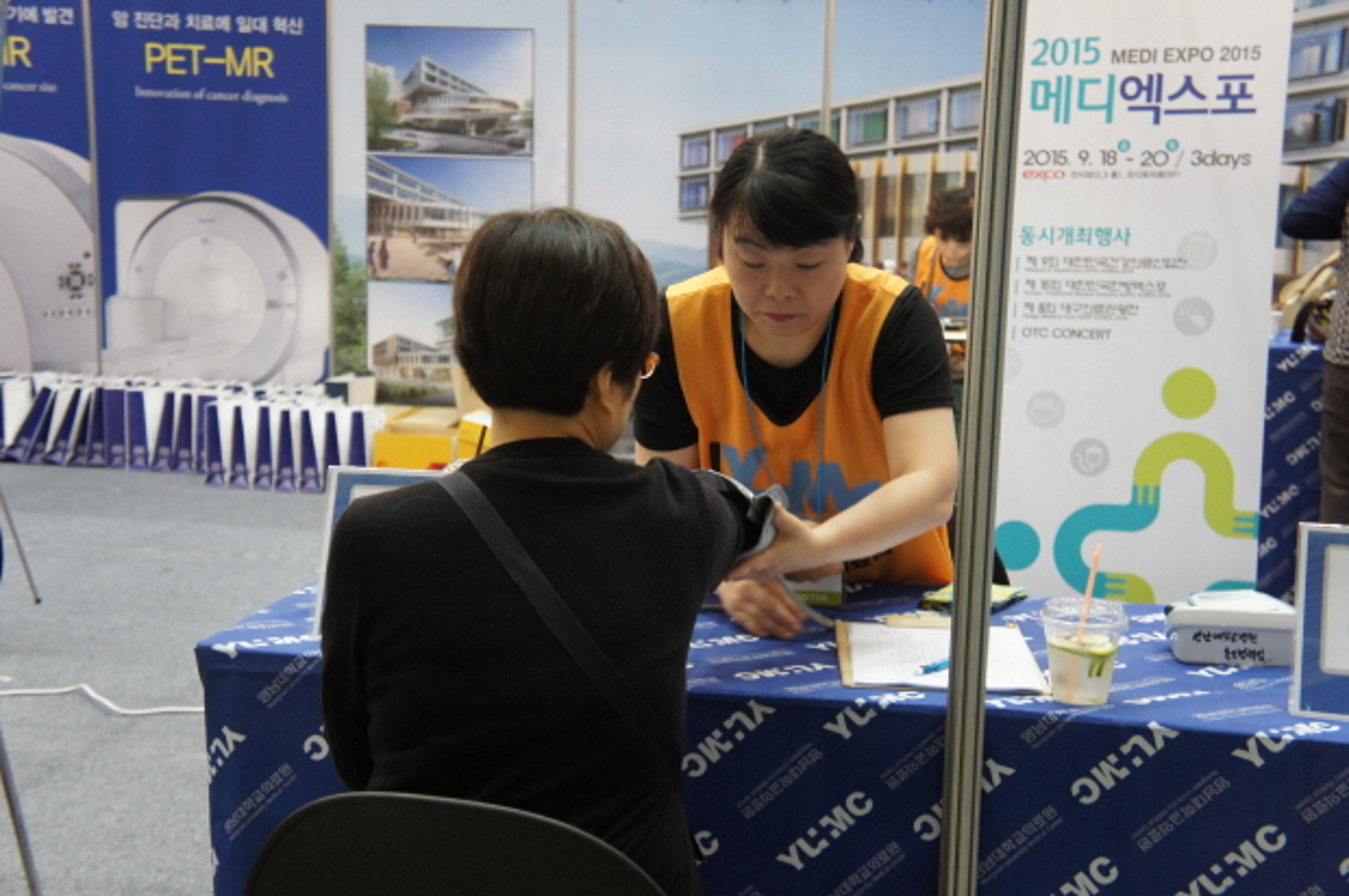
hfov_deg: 36.0
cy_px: 448
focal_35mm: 56
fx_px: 2077
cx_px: 674
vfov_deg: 24.3
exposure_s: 1/100
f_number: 4.5
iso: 1600
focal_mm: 37
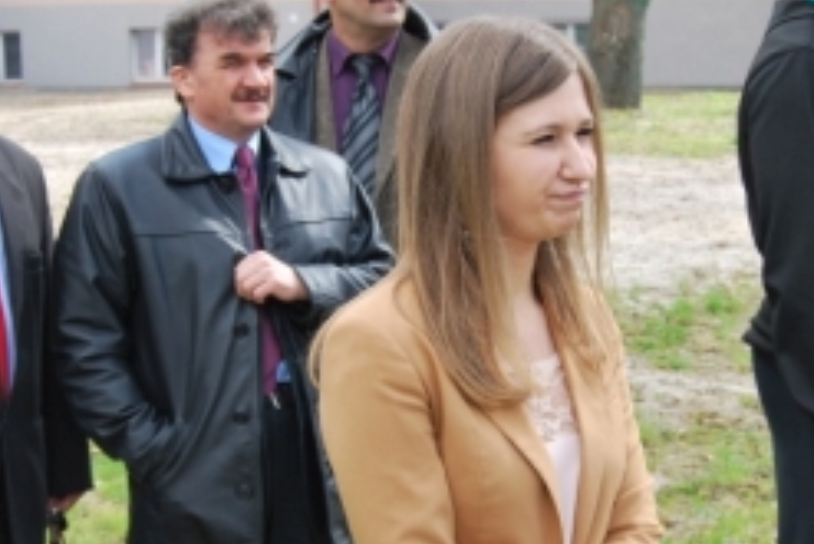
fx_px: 1923
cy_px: 336
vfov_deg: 16.1
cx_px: 461
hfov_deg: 23.9
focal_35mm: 85
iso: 140
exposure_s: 1/125
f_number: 5.6
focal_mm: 28
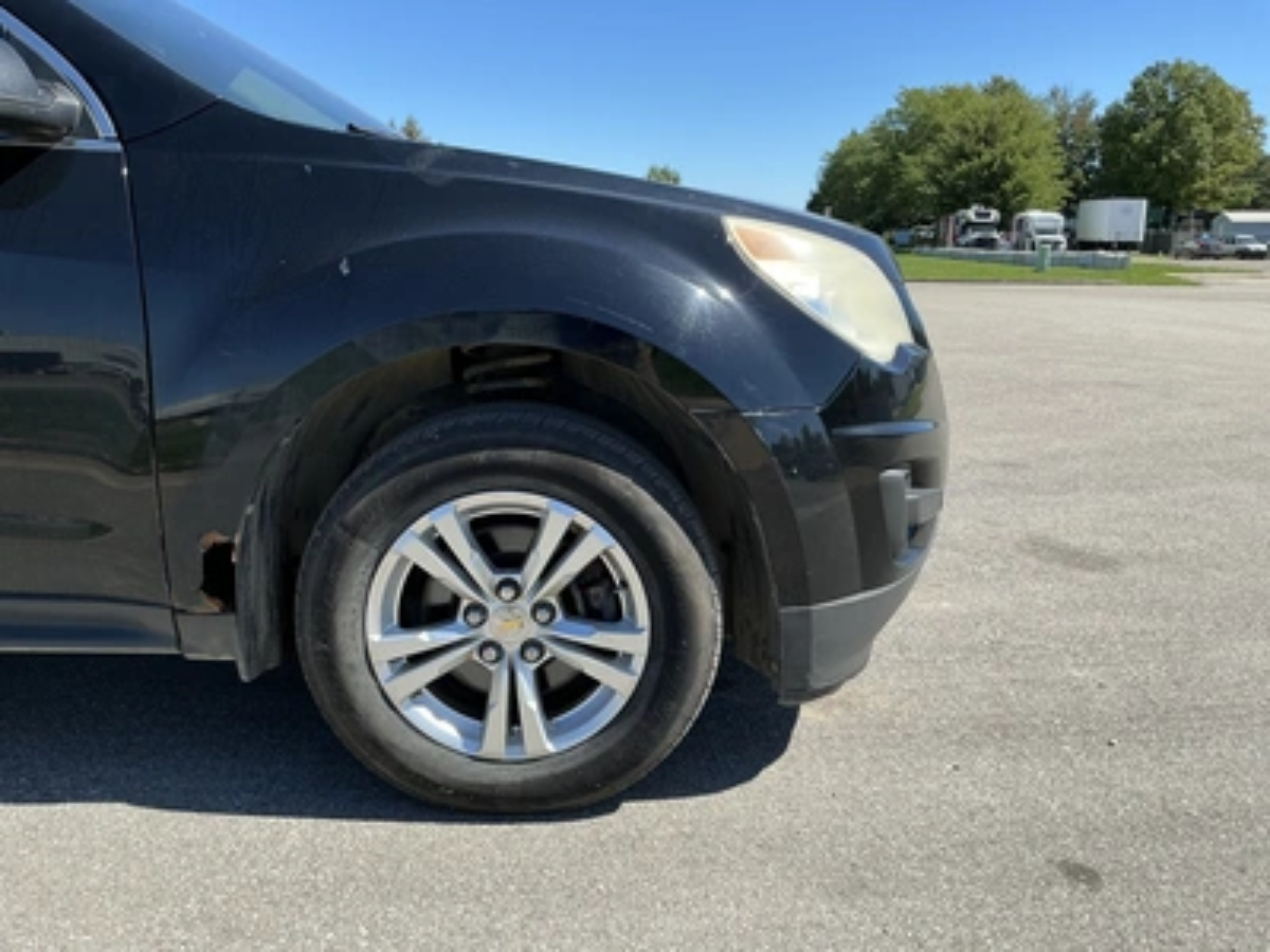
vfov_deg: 49.7
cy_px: 476
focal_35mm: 28
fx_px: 1027
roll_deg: -0.4
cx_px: 635
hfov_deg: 63.4
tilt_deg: -12.1
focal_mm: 3
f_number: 1.8
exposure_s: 1/1144
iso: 25
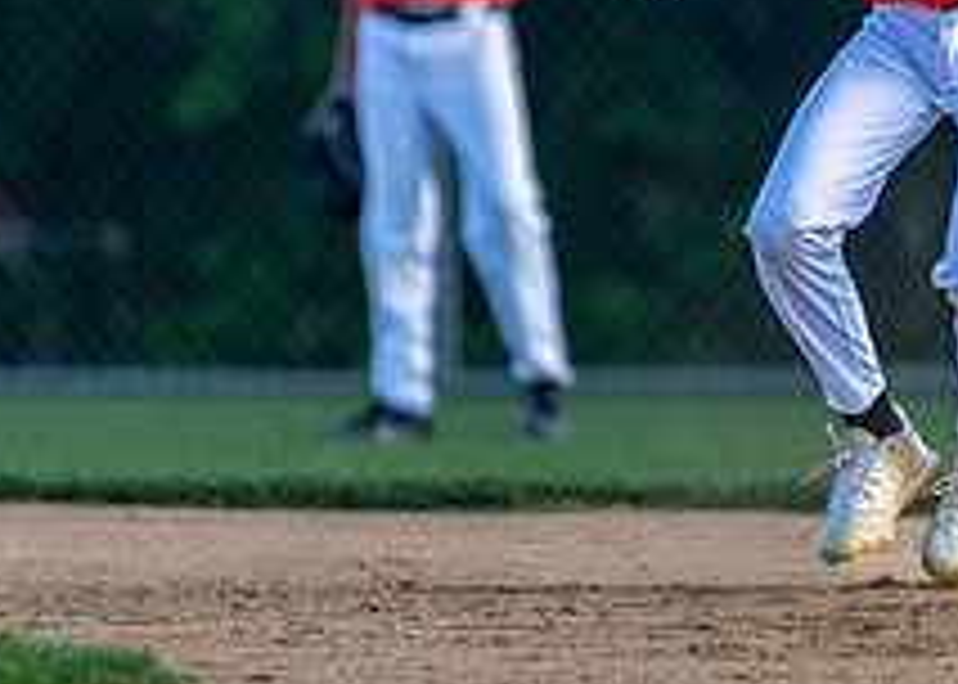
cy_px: 36
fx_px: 25676
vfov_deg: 1.5
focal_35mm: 944
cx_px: 898
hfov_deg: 2.1
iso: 400
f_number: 2.8
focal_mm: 200
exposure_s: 1/2500
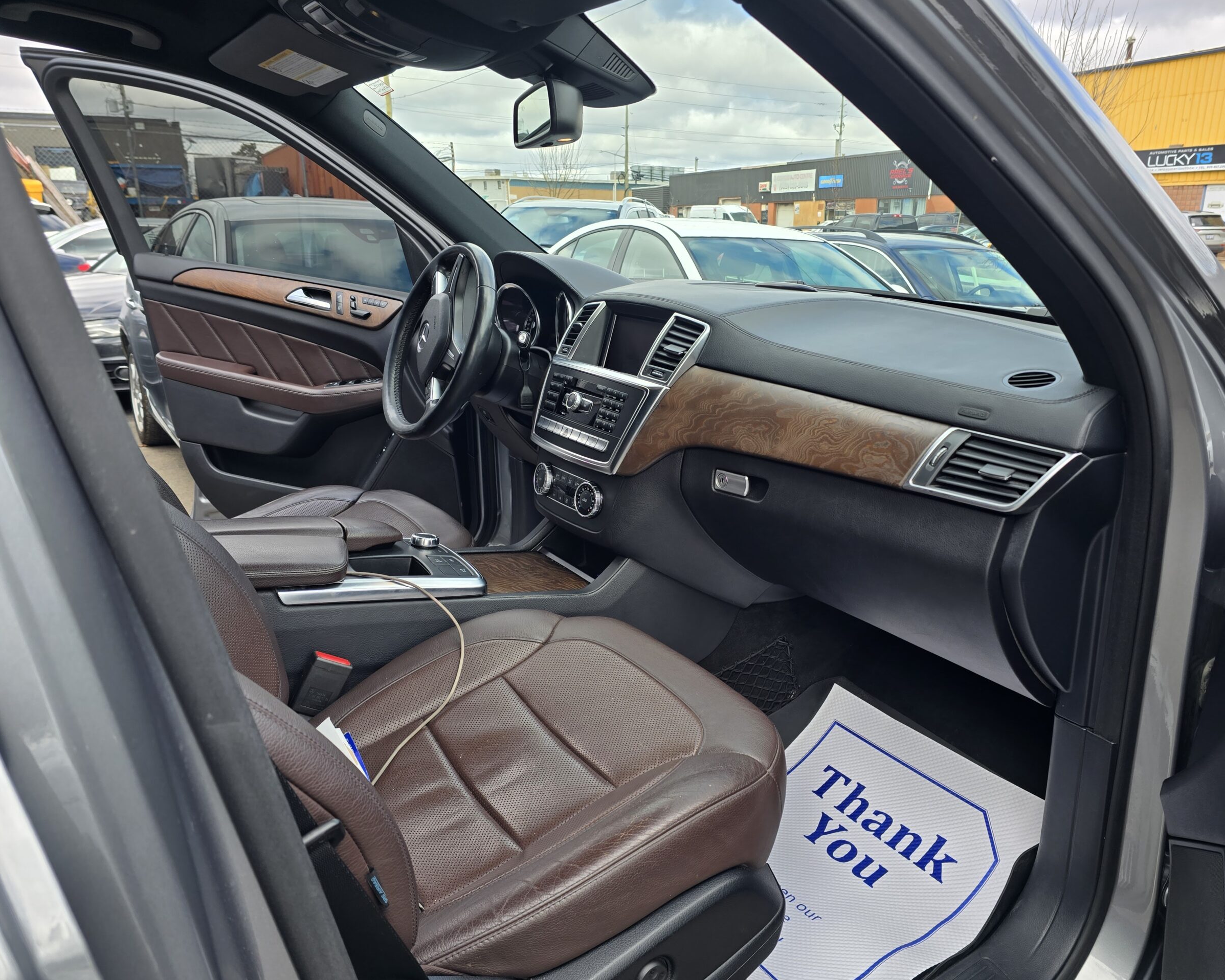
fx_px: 870
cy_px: 489
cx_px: 654
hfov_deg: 70.2
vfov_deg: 58.8
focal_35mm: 24
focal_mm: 6.3
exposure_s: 1/203
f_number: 1.7
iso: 12
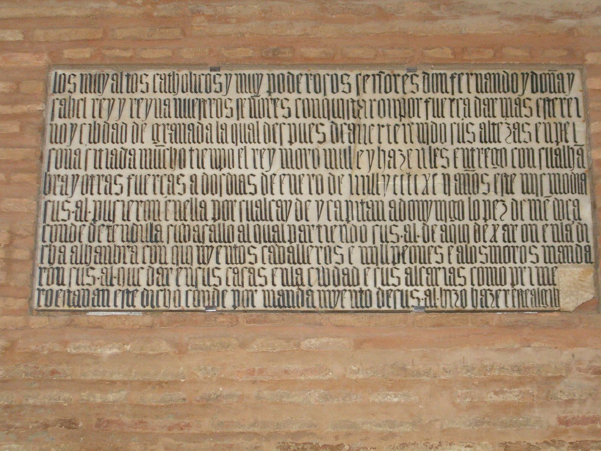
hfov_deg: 24.4
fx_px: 1389
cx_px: 300
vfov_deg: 18.4
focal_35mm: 80
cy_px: 226
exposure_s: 1/60
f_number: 4.4
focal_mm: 16.6
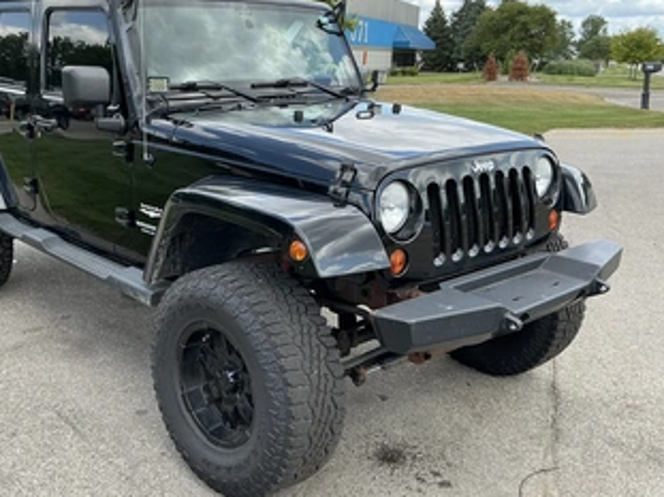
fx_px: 690
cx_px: 243
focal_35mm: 36
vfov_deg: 39.6
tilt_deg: -13.4
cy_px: 241
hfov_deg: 50.8
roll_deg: -2.1
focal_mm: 3
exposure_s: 1/428
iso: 25
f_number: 1.8
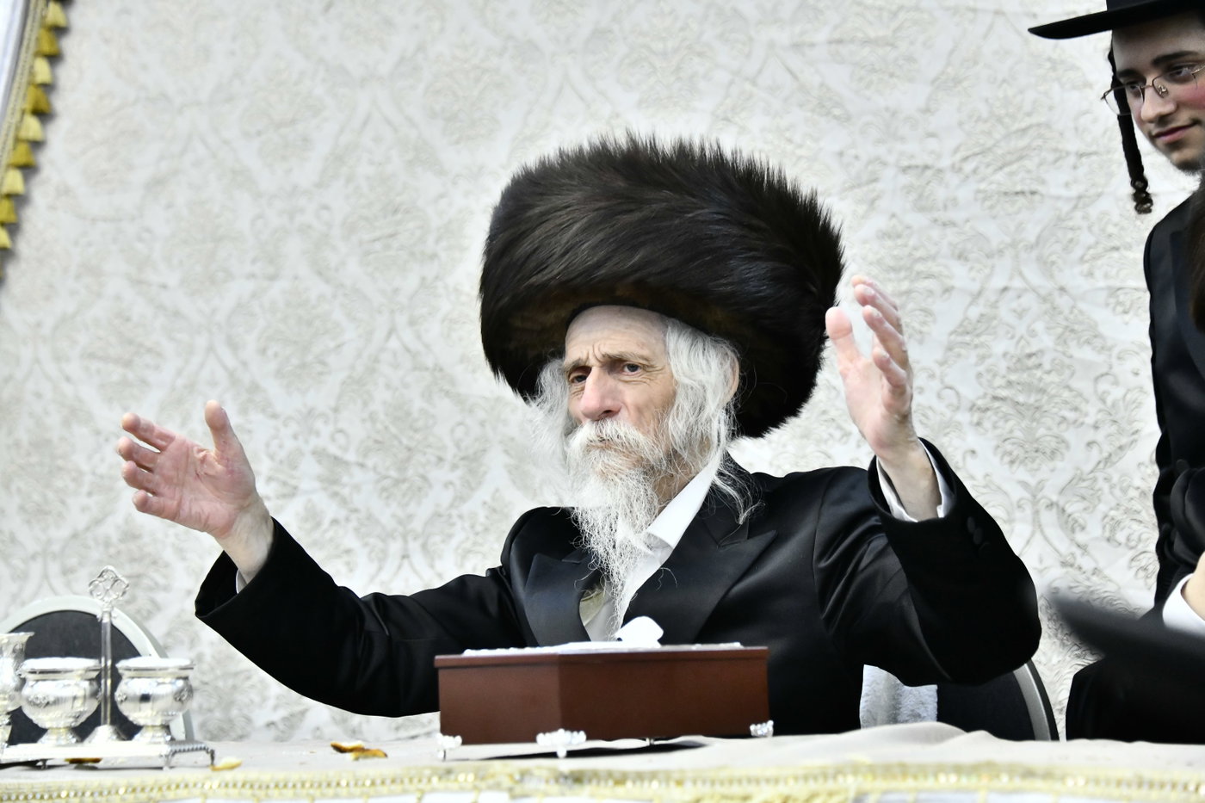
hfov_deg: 20.8
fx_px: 3280
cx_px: 602
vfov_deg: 14.0
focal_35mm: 98
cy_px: 402
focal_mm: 98
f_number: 5.6
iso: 4000
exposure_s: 1/320
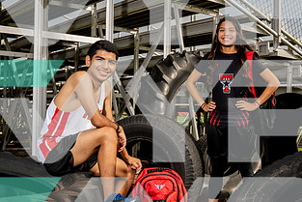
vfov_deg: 27.0
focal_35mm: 50
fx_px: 420
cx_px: 209
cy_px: 112
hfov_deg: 39.0
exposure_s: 1/250
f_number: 10
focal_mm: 27
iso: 100
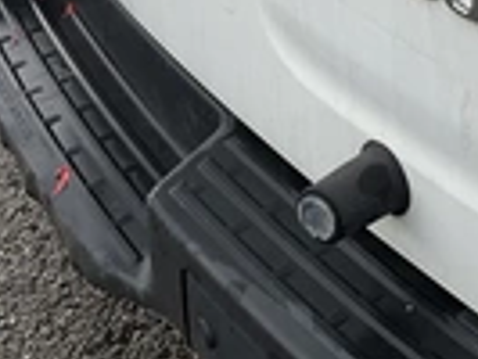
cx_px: 521
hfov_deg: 21.4
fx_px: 1202
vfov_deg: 16.0
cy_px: -129
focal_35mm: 87
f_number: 1.8
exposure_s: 1/419
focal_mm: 3
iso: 25
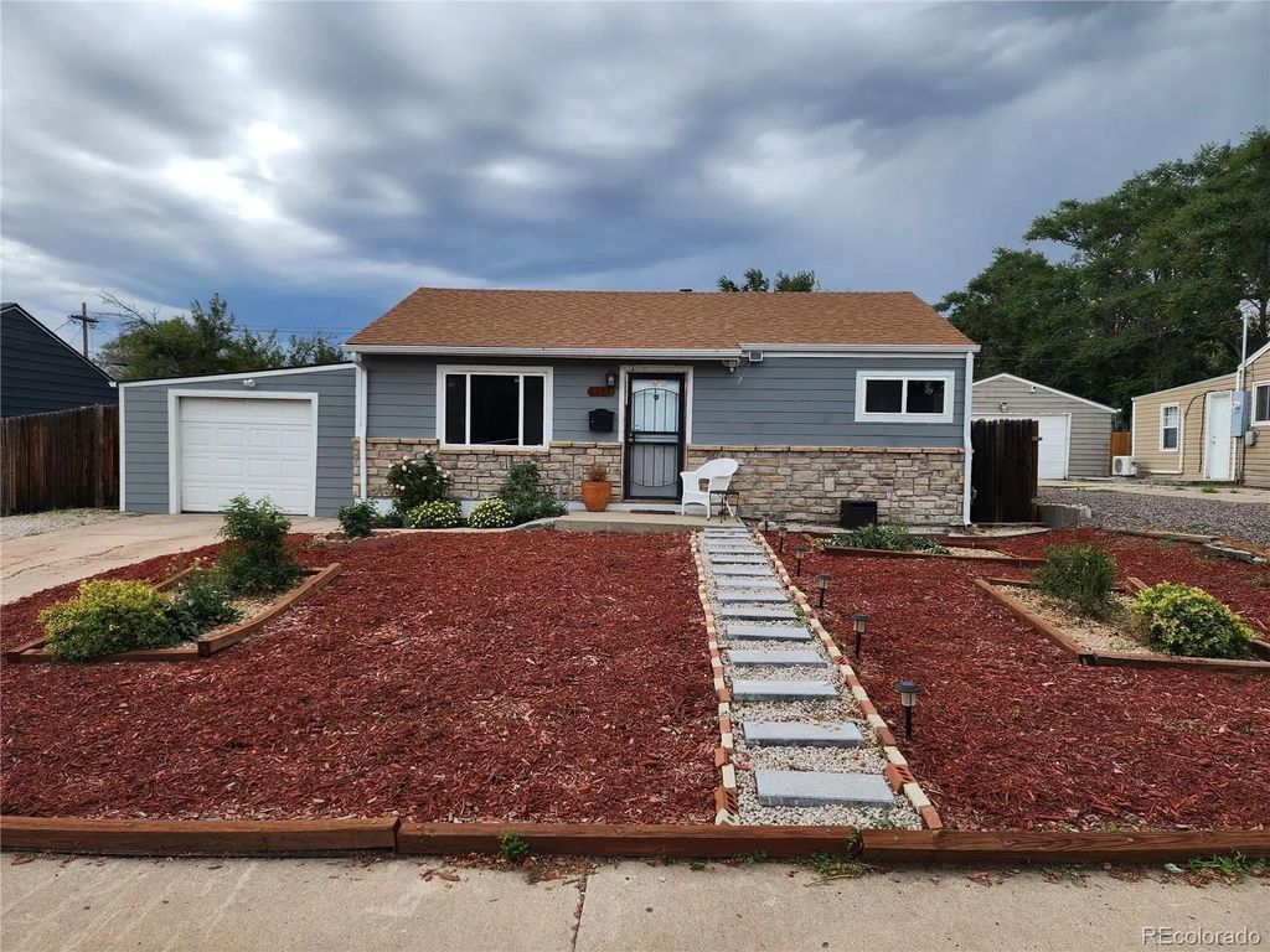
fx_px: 844
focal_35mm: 23
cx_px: 635
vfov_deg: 58.9
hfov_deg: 73.9
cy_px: 476
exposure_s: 1/425
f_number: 1.8
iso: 12
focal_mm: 6.4
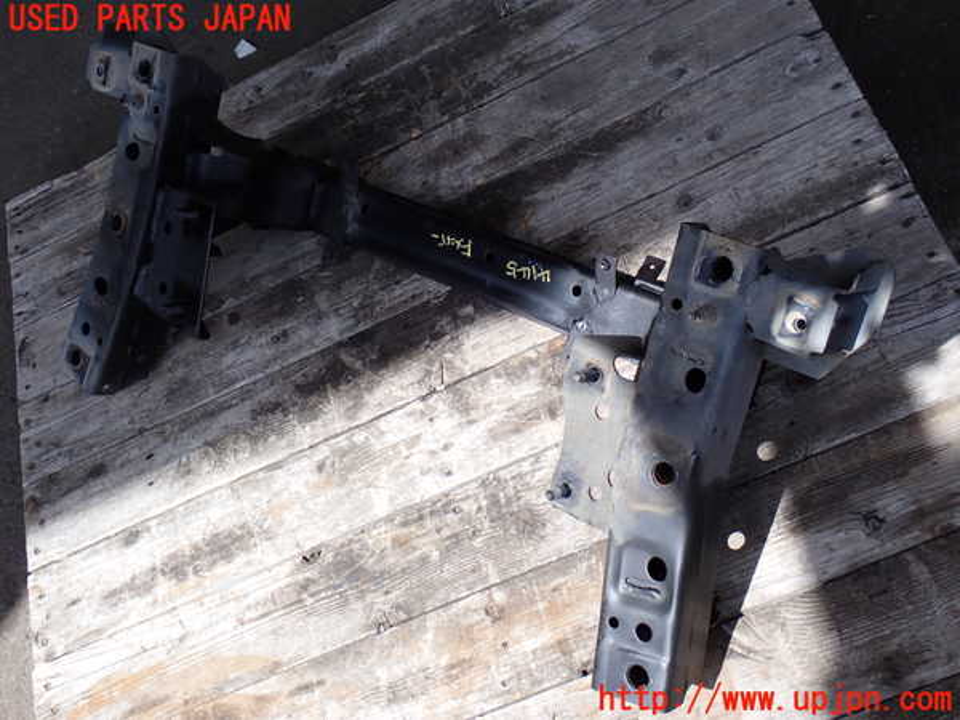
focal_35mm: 47
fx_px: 1303
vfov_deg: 30.9
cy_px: 360
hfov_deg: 40.4
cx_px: 480
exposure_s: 1/250
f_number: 4.5
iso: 100
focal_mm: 8.4
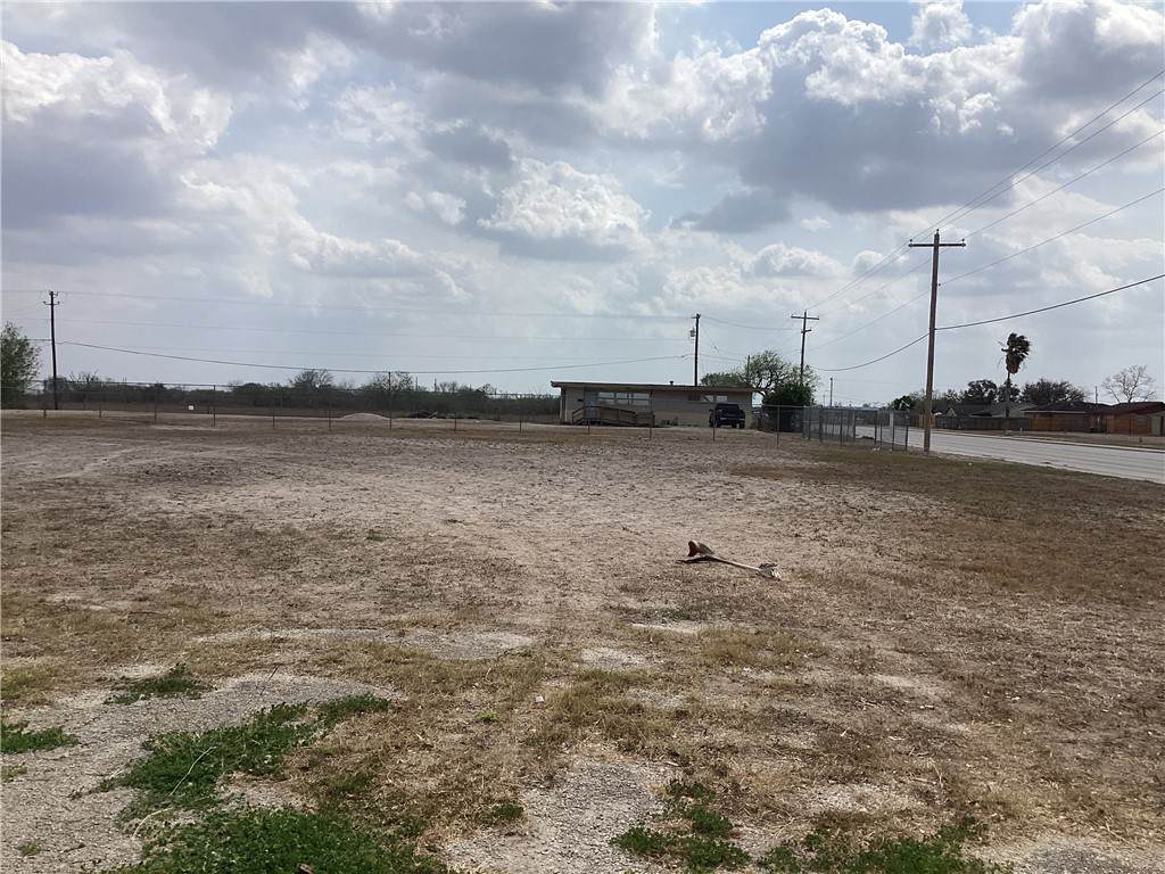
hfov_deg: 58.4
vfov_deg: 45.4
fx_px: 1043
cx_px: 582
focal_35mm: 31
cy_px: 437
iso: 25
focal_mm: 3.3
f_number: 2.4
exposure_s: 1/3135
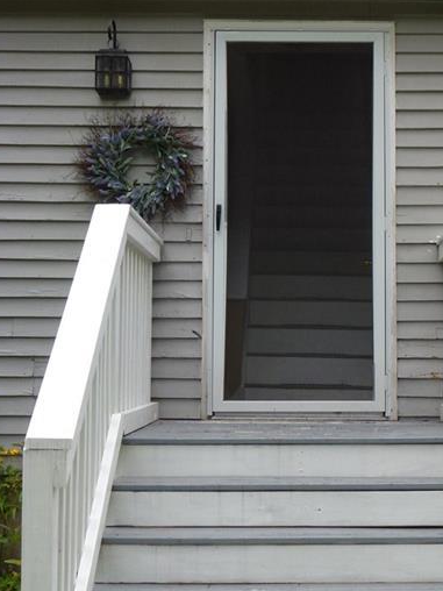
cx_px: 323
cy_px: 312
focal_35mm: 62
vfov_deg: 31.2
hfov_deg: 23.4
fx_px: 1058
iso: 125
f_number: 3.9
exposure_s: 1/80
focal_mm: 7.4
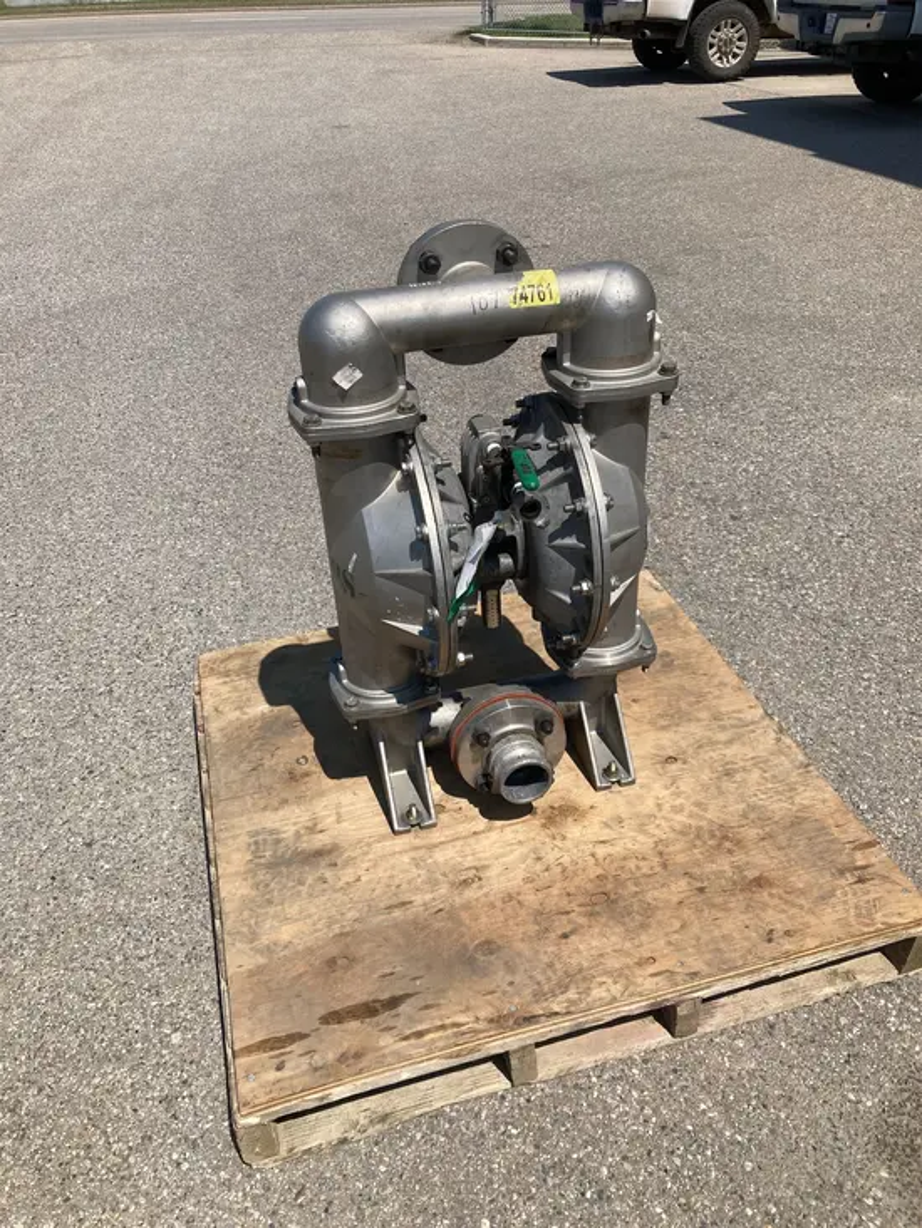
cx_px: 461
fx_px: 994
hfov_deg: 49.8
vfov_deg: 63.4
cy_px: 614
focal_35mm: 28
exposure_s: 1/2857
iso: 20
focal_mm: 3.99
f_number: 1.8
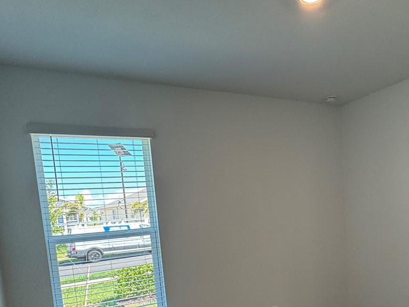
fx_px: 343
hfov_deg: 60.4
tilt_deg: -4.6
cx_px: 269
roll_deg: +4.4
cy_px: 238
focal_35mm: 29
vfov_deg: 46.1
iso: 80
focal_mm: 2.22
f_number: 2.2
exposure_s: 1/120
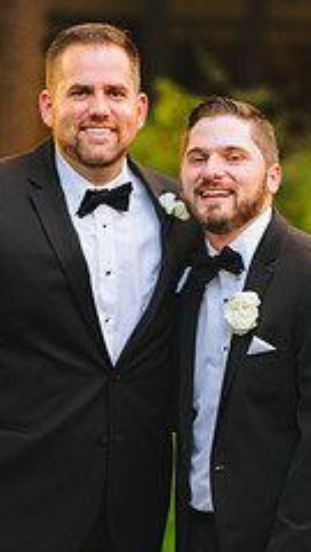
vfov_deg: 12.8
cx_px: 97
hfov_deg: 7.3
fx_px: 2448
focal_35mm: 167
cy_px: 426
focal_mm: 85
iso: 500
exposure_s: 1/250
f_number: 2.2
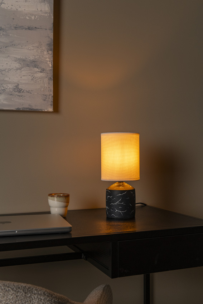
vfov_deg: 39.6
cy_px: 152
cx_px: 102
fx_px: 423
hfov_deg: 27.0
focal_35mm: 50
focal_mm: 50
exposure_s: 1/13
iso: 400
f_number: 13
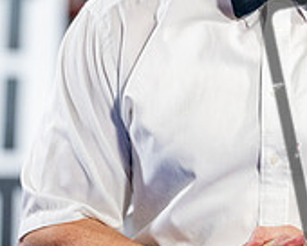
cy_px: 30
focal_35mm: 374
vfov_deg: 4.1
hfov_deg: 5.2
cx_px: 264
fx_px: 3398
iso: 4000
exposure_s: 1/800
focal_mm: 117
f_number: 2
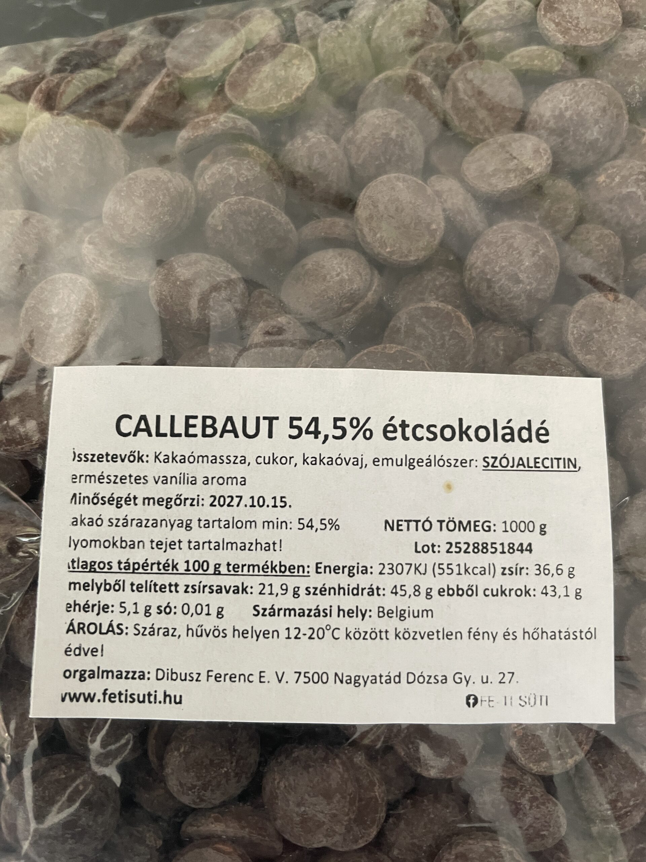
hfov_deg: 53.1
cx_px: 323
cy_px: 431
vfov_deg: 67.3
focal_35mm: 26
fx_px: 647
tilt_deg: -83.9
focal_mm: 4.2
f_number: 1.6
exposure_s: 1/60
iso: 200
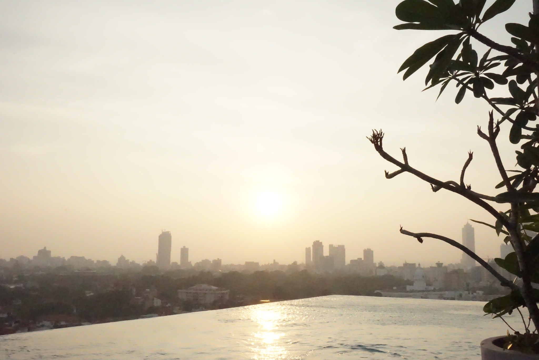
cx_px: 270
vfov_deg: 35.5
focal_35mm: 38
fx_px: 561
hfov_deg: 51.3
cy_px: 180
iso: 20000
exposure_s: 1/4000
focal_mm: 25
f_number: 22
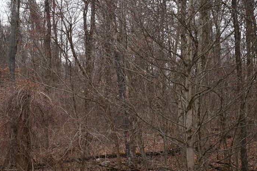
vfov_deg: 17.7
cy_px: 77
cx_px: 87
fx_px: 550
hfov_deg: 26.2
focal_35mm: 77
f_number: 4.5
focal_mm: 35
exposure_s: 1/250
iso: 640
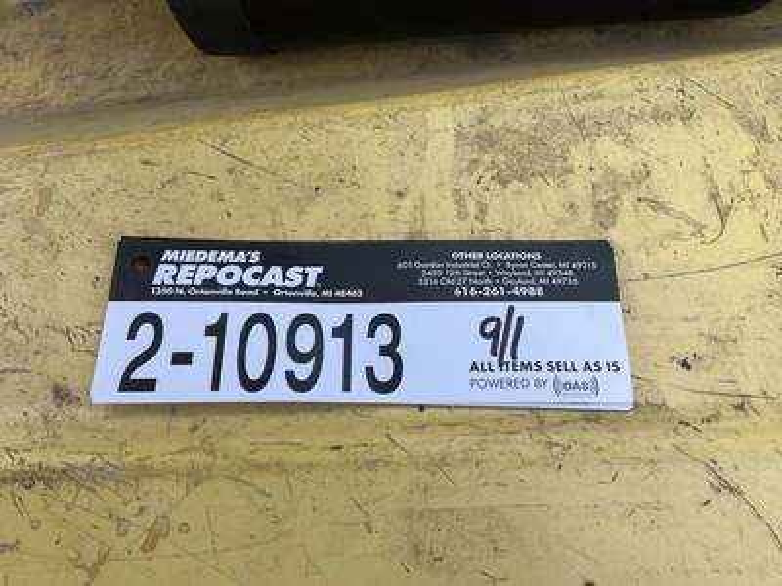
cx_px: 391
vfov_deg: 48.2
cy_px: 293
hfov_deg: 61.7
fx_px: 655
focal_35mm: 29
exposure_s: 1/122
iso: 25
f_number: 1.8
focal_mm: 3
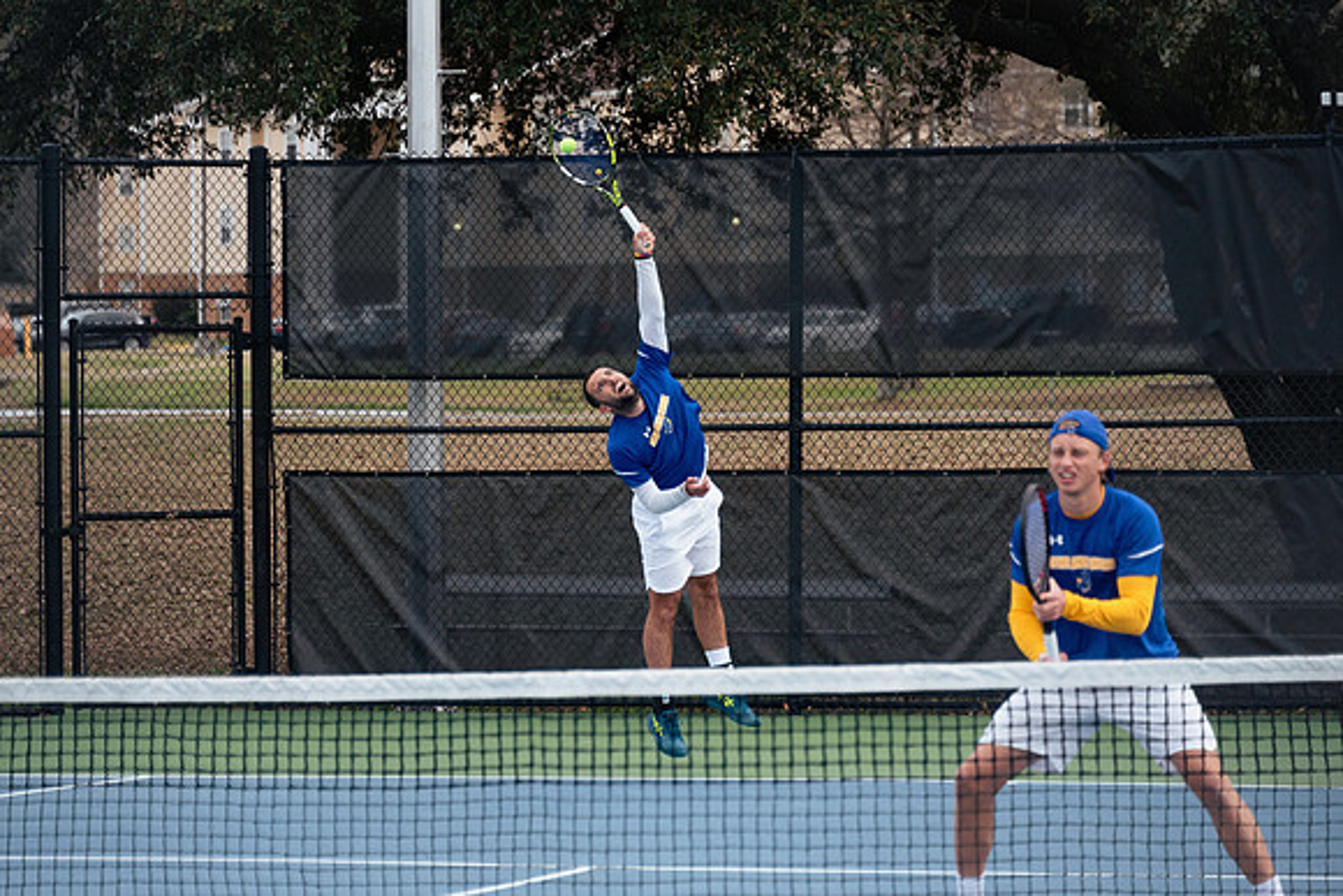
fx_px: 6919
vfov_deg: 7.4
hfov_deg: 11.1
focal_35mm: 185
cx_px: 672
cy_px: 448
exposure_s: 1/2000
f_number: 5.6
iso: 640
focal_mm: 180
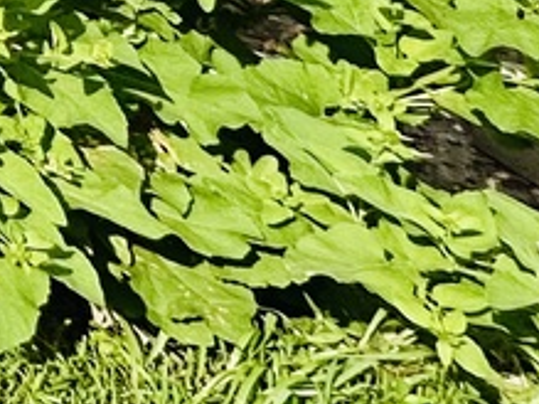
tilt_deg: +0.4
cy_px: -660
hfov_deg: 10.7
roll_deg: -0.7
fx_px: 1432
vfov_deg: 11.9
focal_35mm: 92
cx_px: -1181
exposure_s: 1/1949
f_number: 2.2
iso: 40
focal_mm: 2.22
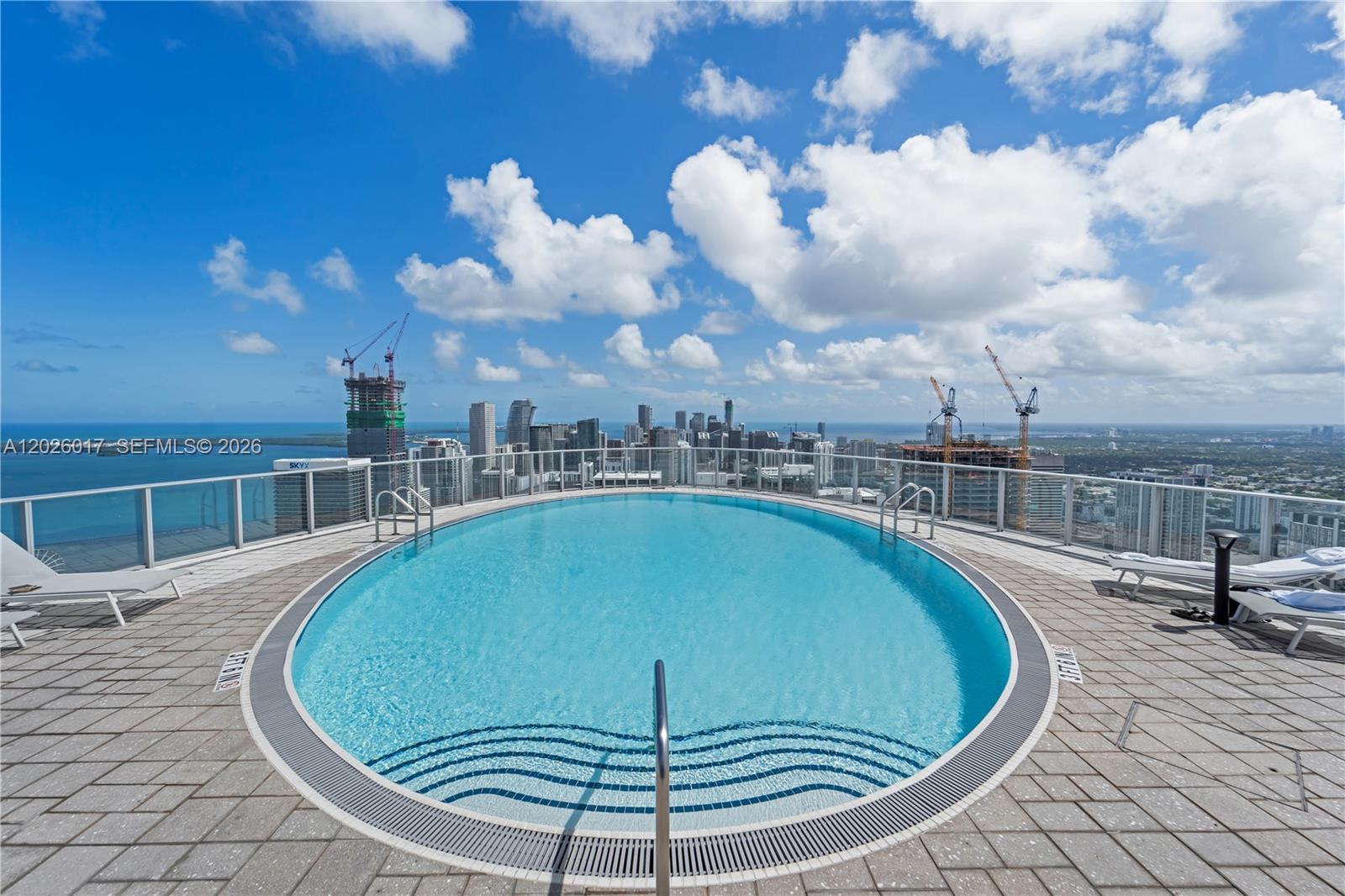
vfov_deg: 81.2
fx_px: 523
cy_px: 448
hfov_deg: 104.3
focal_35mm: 14
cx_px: 672
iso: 250
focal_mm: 14
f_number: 8
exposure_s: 1/2000
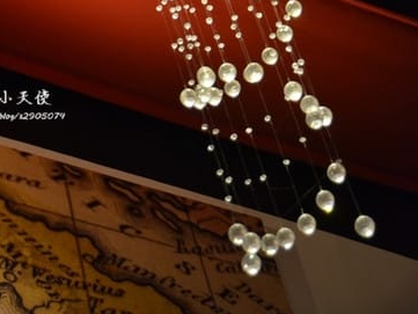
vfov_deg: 9.6
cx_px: 178
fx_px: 1848
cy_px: -56
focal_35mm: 153
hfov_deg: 12.9
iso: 1600
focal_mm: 60
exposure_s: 1/60
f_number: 5
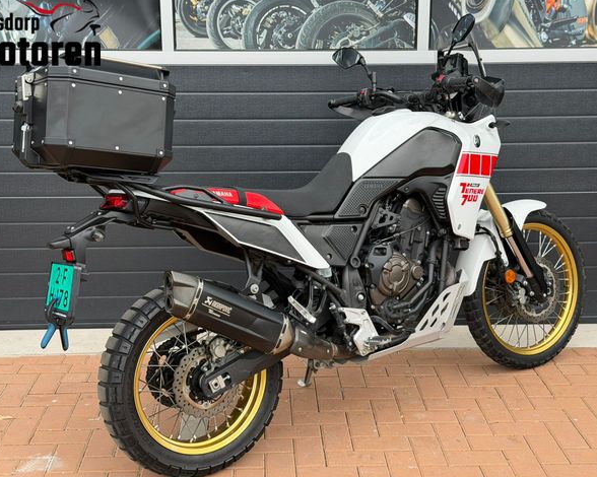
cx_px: 295
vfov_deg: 29.7
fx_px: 901
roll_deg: -0.2
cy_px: 242
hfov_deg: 36.7
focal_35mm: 51
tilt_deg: -13.5
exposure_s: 1/1353
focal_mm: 6.76
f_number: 1.78
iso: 80
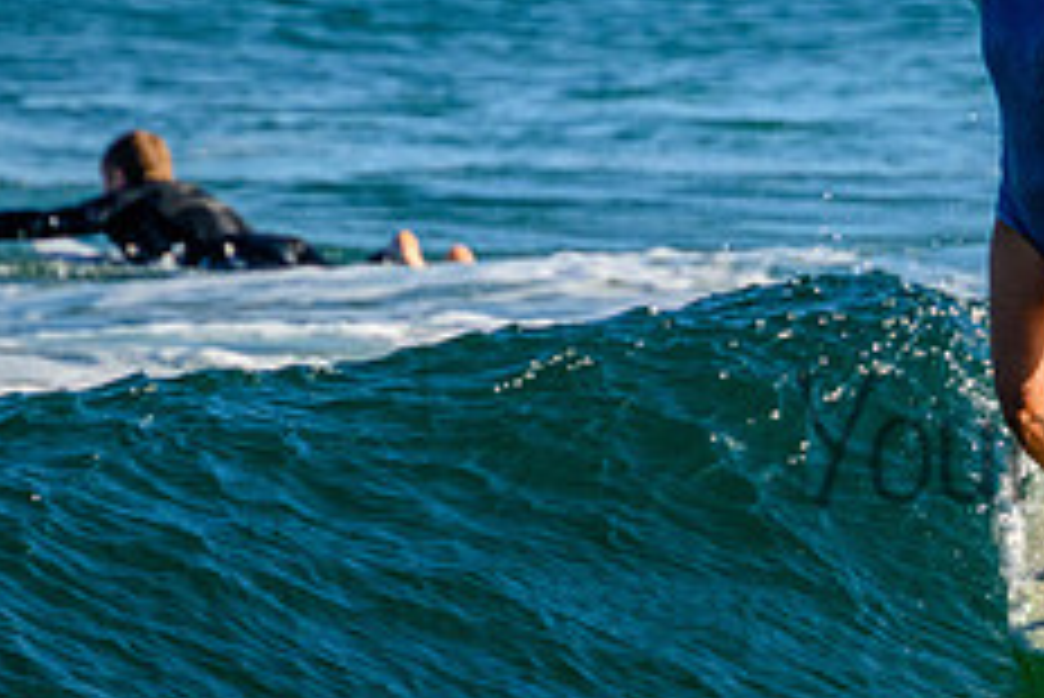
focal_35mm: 2002
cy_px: 399
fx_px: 58092
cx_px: 1260
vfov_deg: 0.7
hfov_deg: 1.0
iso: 1600
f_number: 11
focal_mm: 800
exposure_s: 1/2000
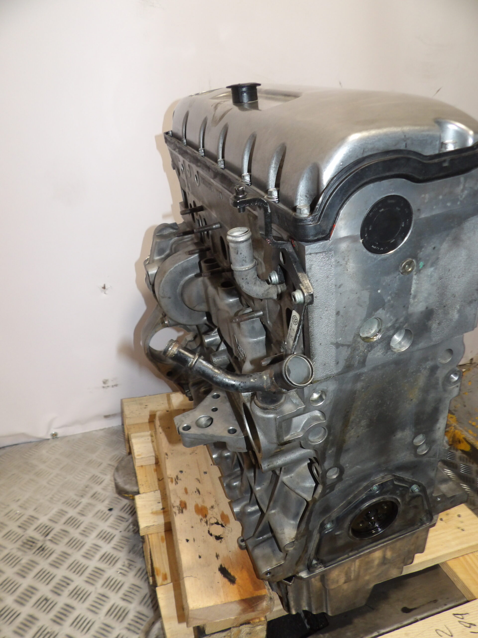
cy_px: 319
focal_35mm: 24
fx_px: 442
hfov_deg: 56.8
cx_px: 239
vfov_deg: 71.6
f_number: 3.2
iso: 200
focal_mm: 4.3
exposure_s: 1/60
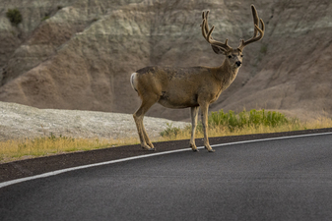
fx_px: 3509
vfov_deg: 3.6
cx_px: 214
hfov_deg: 5.4
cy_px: 82
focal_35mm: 380
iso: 1600
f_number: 7.1
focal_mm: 229.2
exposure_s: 1/1250
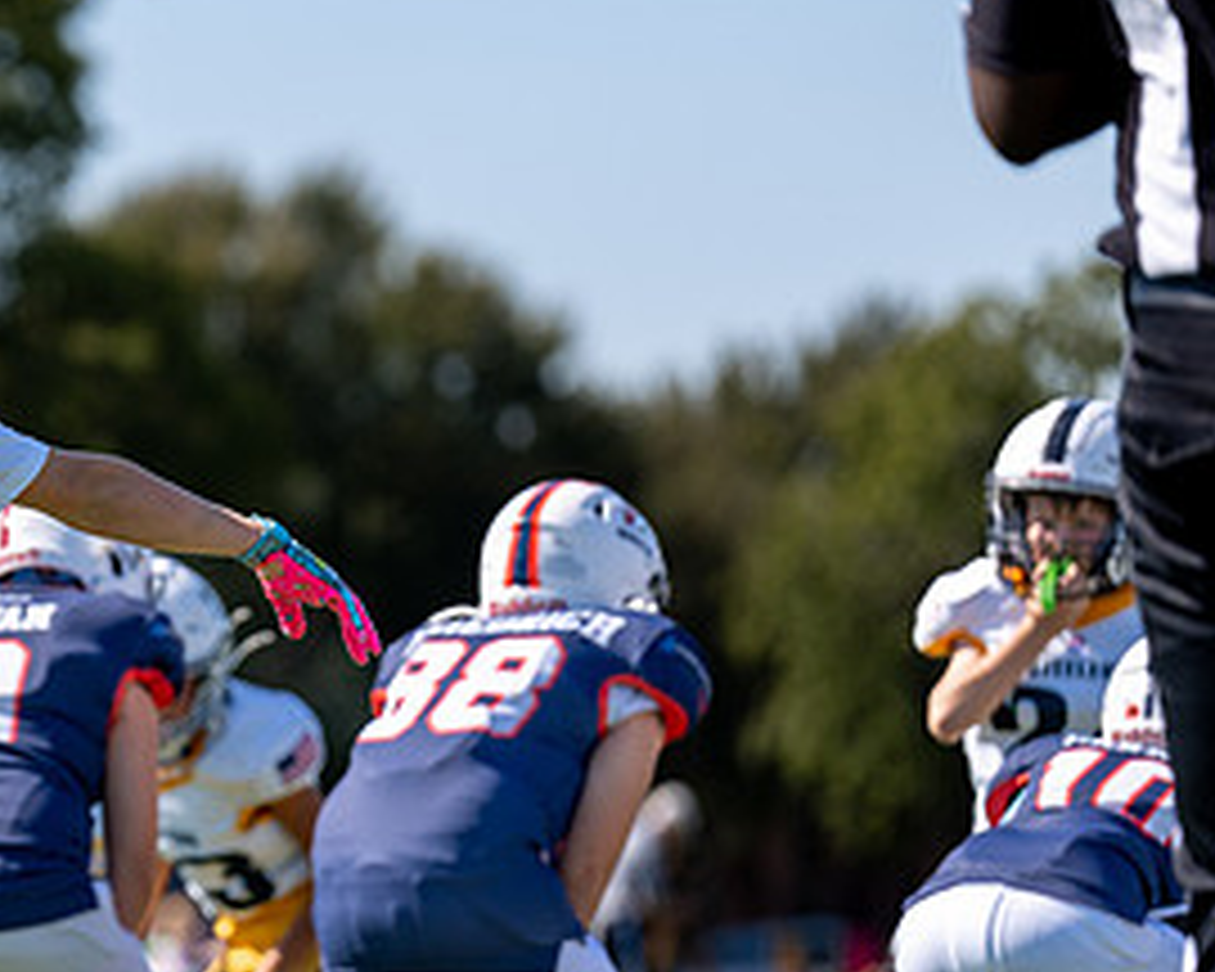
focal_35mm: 351
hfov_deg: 5.5
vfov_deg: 4.4
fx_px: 12622
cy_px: 610
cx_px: -225
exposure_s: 1/1600
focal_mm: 154
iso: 100
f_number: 2.8
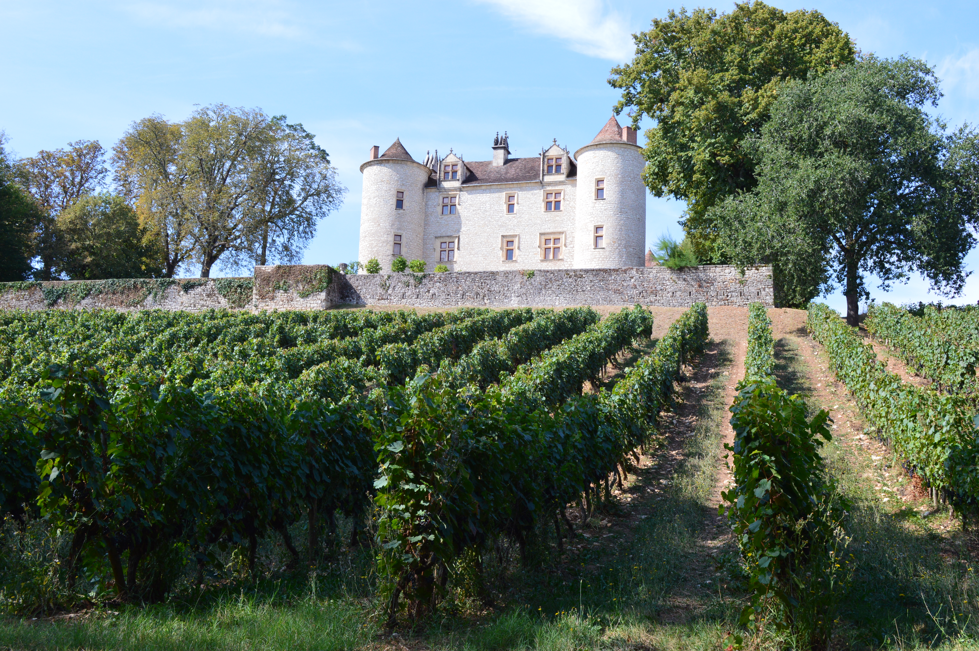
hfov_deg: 49.6
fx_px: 1060
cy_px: 326
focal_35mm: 39
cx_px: 490
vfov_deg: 34.1
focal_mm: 26
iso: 400
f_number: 10
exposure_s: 1/200
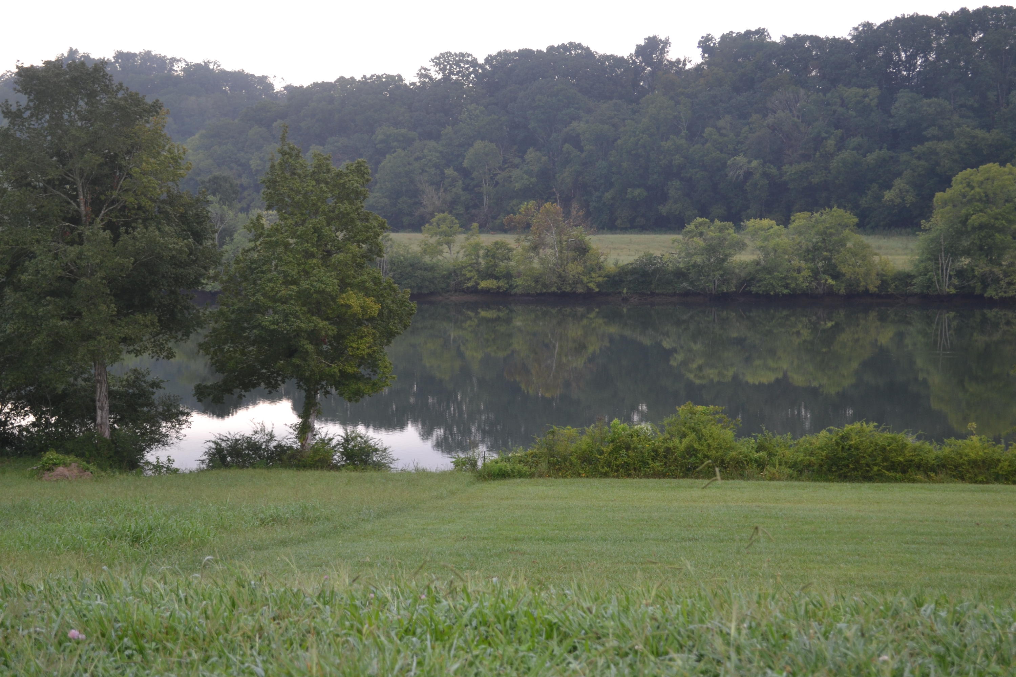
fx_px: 1693
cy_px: 338
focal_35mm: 60
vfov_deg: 22.6
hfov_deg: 33.4
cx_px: 508
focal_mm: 40
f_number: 5.6
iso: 220
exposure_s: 1/125
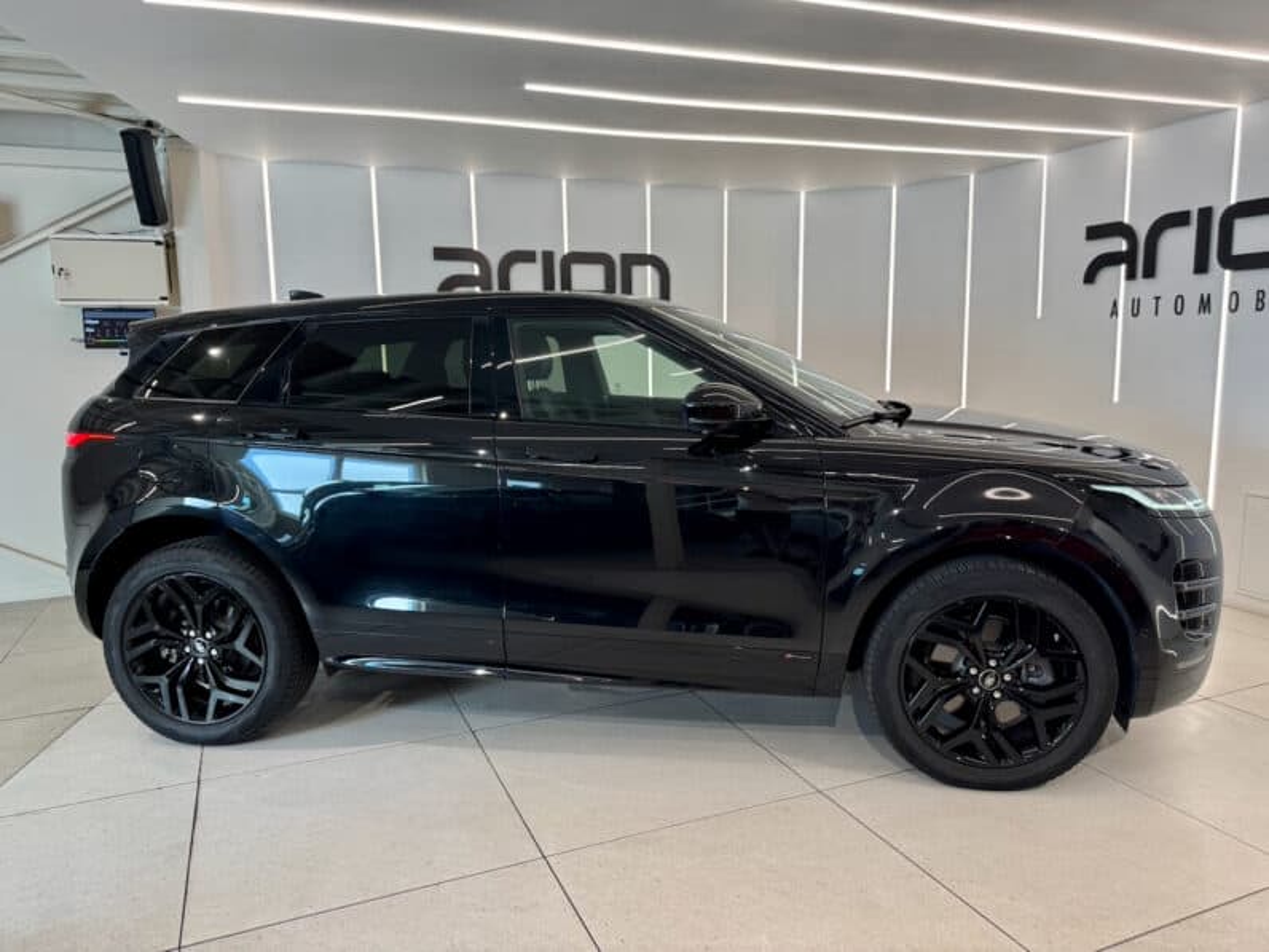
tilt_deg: -8.1
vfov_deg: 56.8
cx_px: 634
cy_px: 476
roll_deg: +0.5
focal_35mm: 24
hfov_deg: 71.6
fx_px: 880
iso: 125
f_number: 1.78
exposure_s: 1/100
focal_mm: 6.76
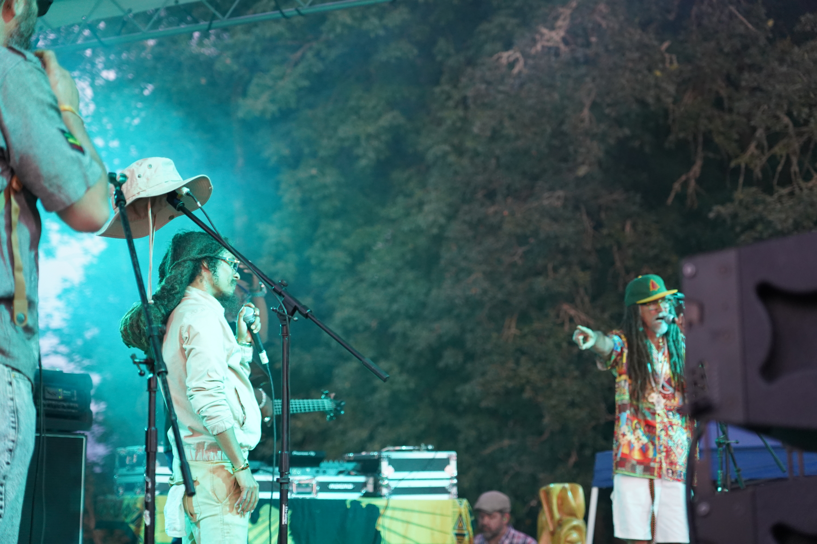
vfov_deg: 14.7
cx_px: 408
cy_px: 272
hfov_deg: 21.9
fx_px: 2110
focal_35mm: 93
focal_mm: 93
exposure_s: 1/160
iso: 4000
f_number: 4
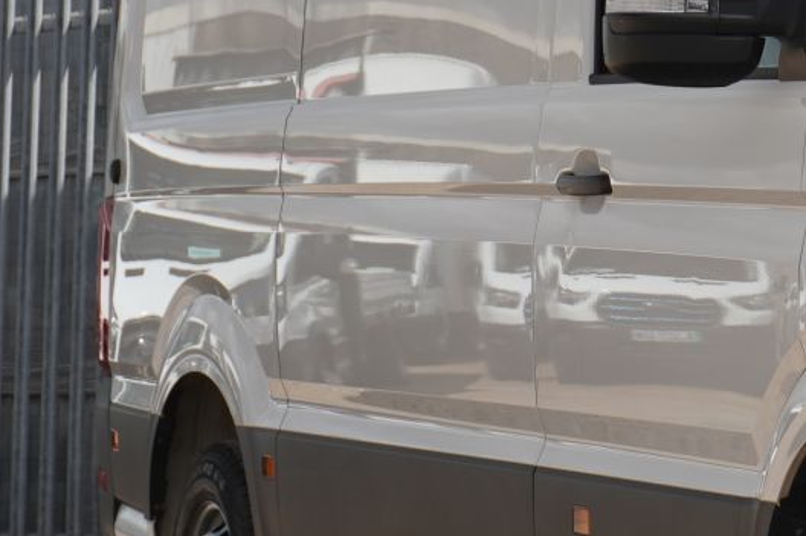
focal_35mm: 200
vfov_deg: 6.9
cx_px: 1148
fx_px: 4474
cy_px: 214
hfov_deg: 10.0
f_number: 6.7
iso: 100
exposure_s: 1/250
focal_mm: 44
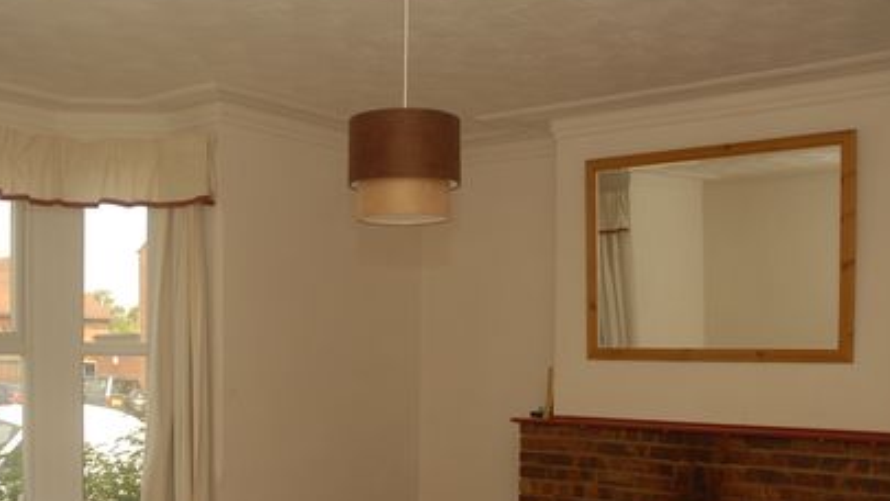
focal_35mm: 42
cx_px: 343
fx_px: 991
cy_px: 409
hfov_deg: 48.0
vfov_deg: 27.7
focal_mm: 18
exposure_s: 1/160
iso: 200
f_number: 5
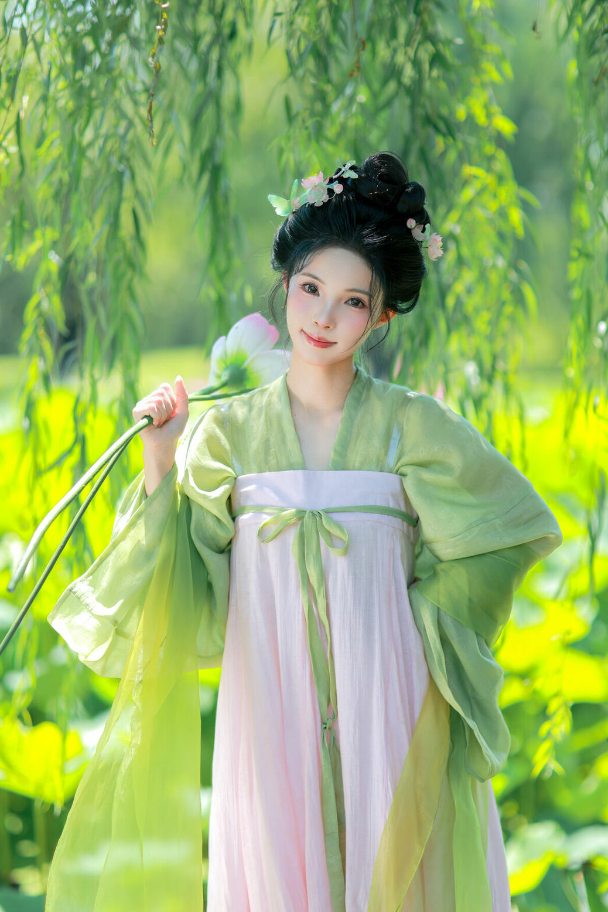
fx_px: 2152
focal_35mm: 85
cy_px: 457
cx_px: 306
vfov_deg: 23.9
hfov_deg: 16.1
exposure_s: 1/1000
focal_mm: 85
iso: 100
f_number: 1.8
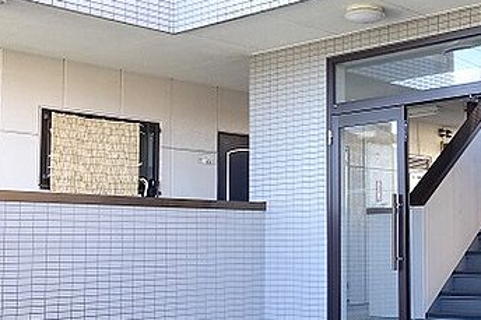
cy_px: 175
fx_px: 828
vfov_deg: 21.9
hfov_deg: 31.3
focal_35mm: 62
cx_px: 408
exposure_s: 1/40
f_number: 4
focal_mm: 5.43
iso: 125
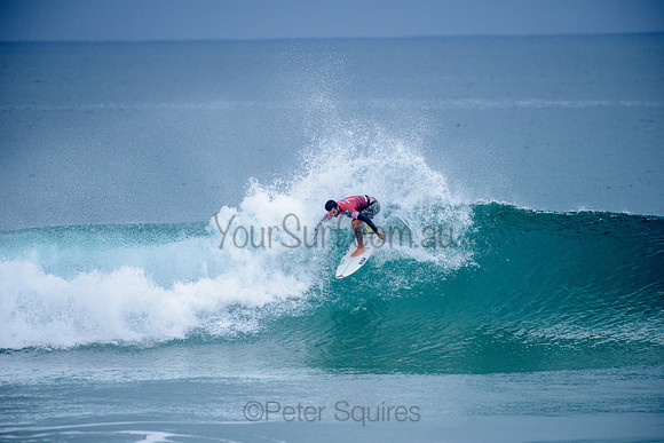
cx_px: 332
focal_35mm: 500
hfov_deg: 4.1
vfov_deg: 2.8
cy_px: 222
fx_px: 9224
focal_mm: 500
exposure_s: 1/2000
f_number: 5.6
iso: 450
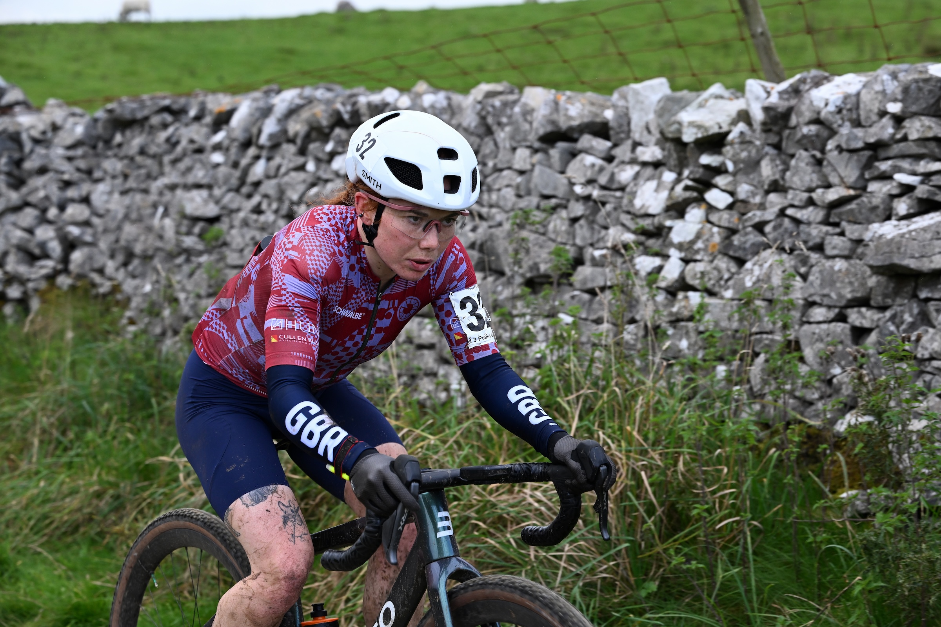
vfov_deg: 15.4
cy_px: 314
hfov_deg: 22.9
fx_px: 2326
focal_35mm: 89
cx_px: 470
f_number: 5.6
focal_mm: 89
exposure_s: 1/1000
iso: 800
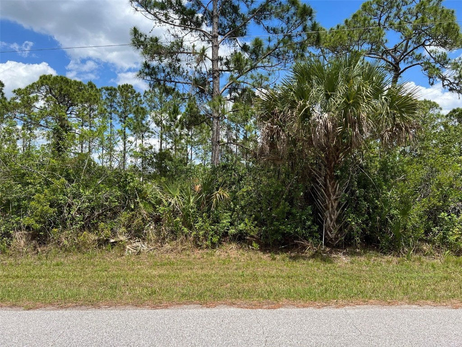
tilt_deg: +2.4
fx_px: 347
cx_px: 231
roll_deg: +0.3
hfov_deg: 67.3
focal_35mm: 26
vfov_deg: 53.1
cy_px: 174
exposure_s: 1/3077
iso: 50
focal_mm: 5.7
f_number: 1.5
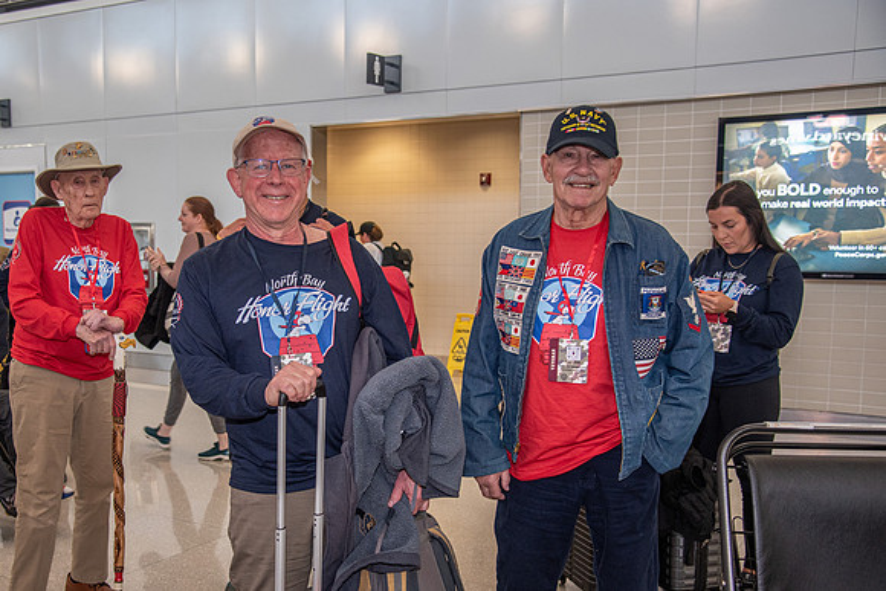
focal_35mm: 40
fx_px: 978
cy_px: 335
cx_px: 336
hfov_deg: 48.3
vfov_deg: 33.6
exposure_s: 1/125
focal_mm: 32
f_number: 4
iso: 1000
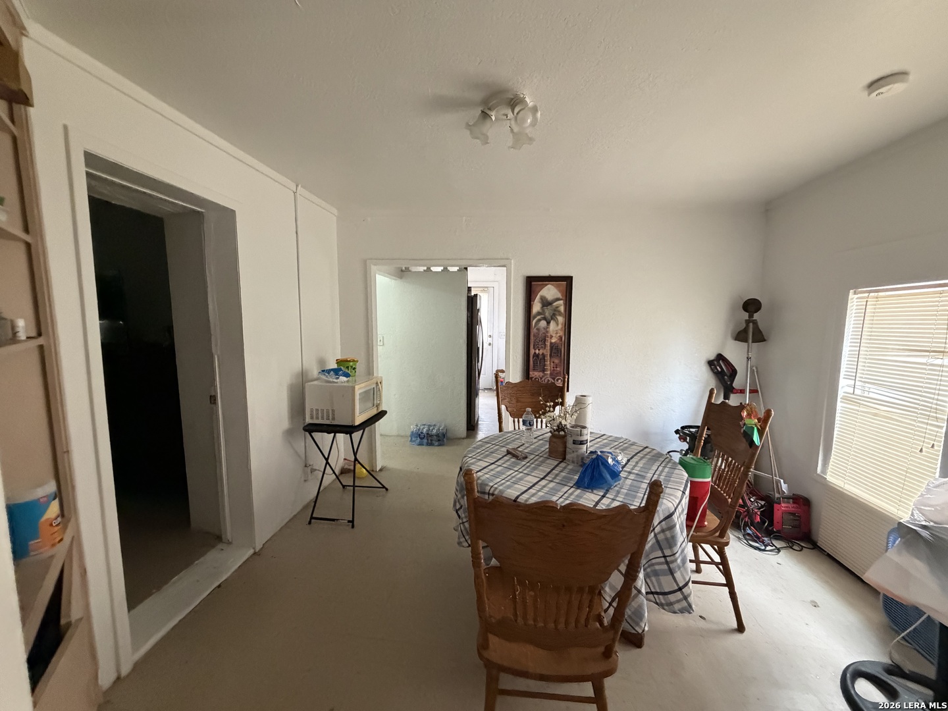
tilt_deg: -1.6
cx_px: 474
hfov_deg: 102.1
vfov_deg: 85.7
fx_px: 383
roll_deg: +1.3
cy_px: 356
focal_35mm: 14
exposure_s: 1/60
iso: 800
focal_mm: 2.22
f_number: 2.2
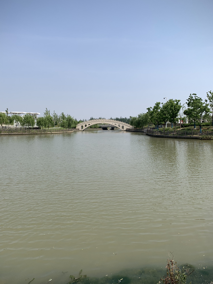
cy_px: 142
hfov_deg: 53.1
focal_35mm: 26
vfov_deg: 67.3
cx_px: 106
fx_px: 213
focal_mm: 4.25
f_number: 1.8
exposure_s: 1/2915
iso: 25
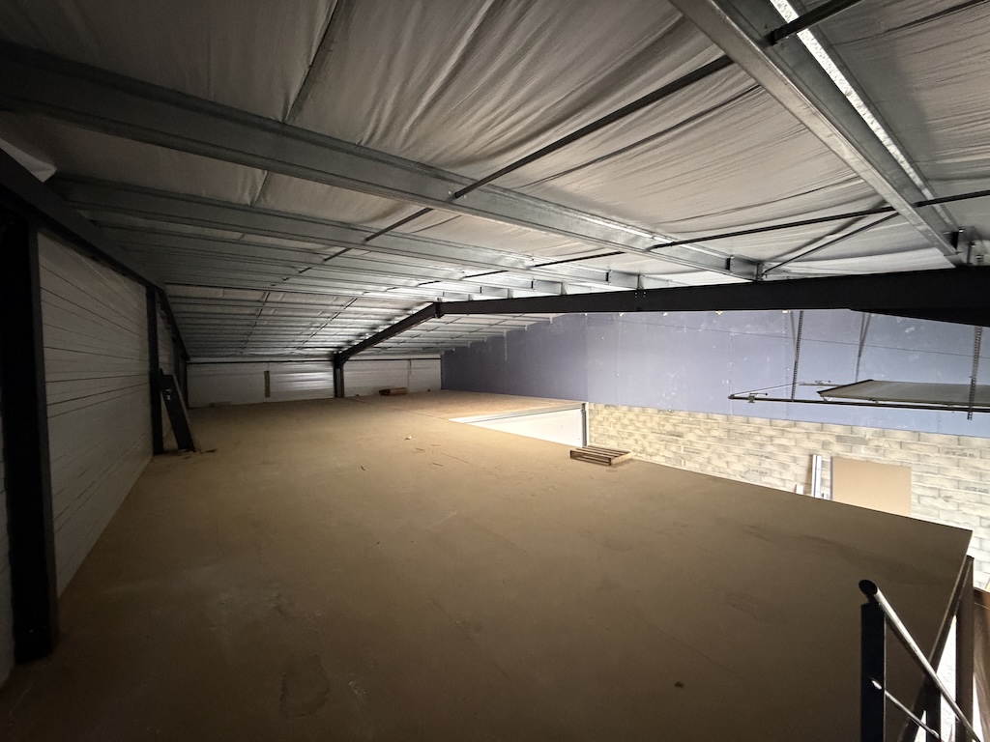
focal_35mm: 14
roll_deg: +1.7
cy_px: 371
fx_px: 400
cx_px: 495
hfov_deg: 102.1
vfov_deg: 85.7
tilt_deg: -0.9
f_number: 2.2
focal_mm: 2.22
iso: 1000
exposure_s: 1/33
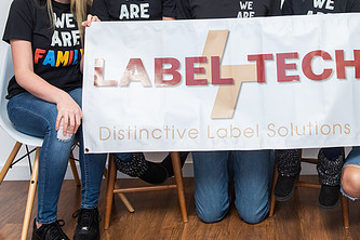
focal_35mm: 58
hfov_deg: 34.2
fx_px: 580
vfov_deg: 22.9
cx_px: 235
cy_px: 36
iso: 640
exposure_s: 1/200
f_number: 5
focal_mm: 32
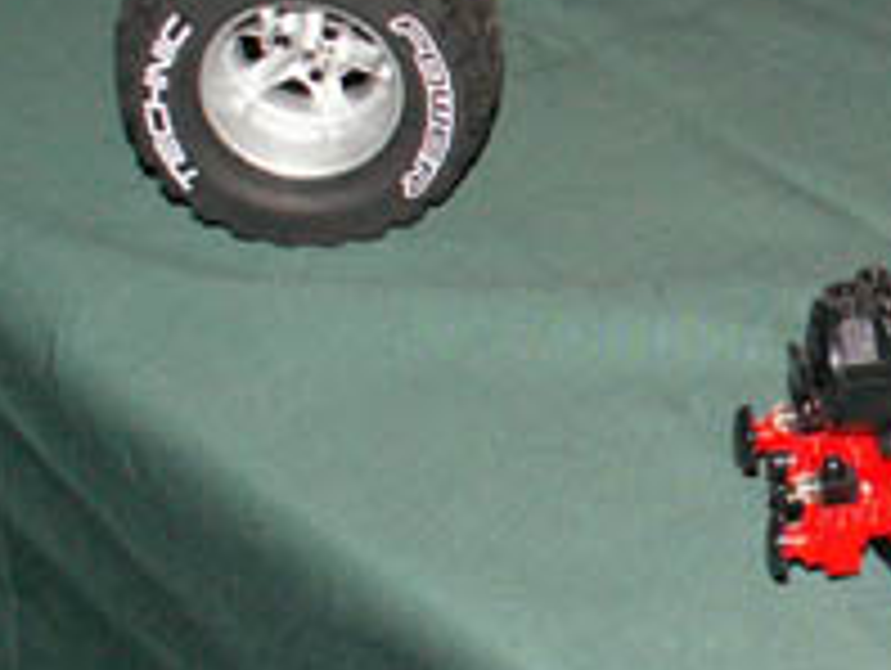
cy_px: 605
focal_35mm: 127
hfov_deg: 14.9
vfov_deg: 11.6
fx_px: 3273
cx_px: 1130
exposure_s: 1/40
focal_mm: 5.89
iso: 160
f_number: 2.8
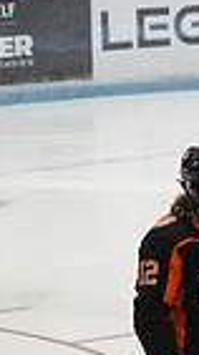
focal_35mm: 452
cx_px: 723
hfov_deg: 2.6
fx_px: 4253
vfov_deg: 4.8
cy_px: 432
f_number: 4
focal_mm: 70
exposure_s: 1/800
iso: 8000
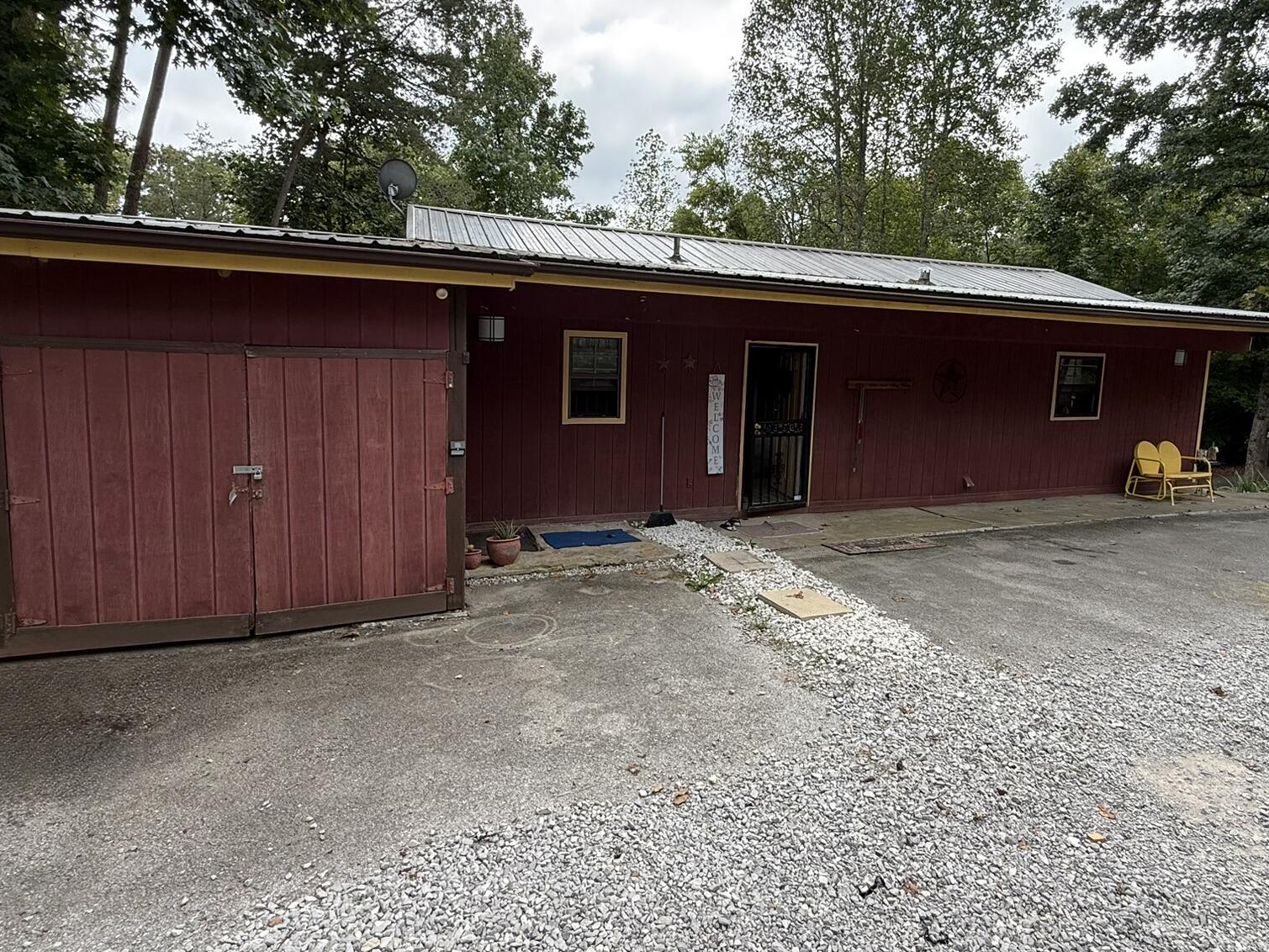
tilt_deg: -6.7
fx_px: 697
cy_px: 418
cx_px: 706
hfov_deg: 84.3
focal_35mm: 19
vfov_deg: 68.4
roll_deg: -2.7
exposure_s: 1/486
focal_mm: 2.22
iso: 50
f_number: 2.2
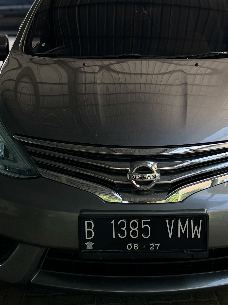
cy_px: 90
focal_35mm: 62
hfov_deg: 23.6
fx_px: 545
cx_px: 148
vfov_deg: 30.8
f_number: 1.6
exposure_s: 1/680
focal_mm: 5.1
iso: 50
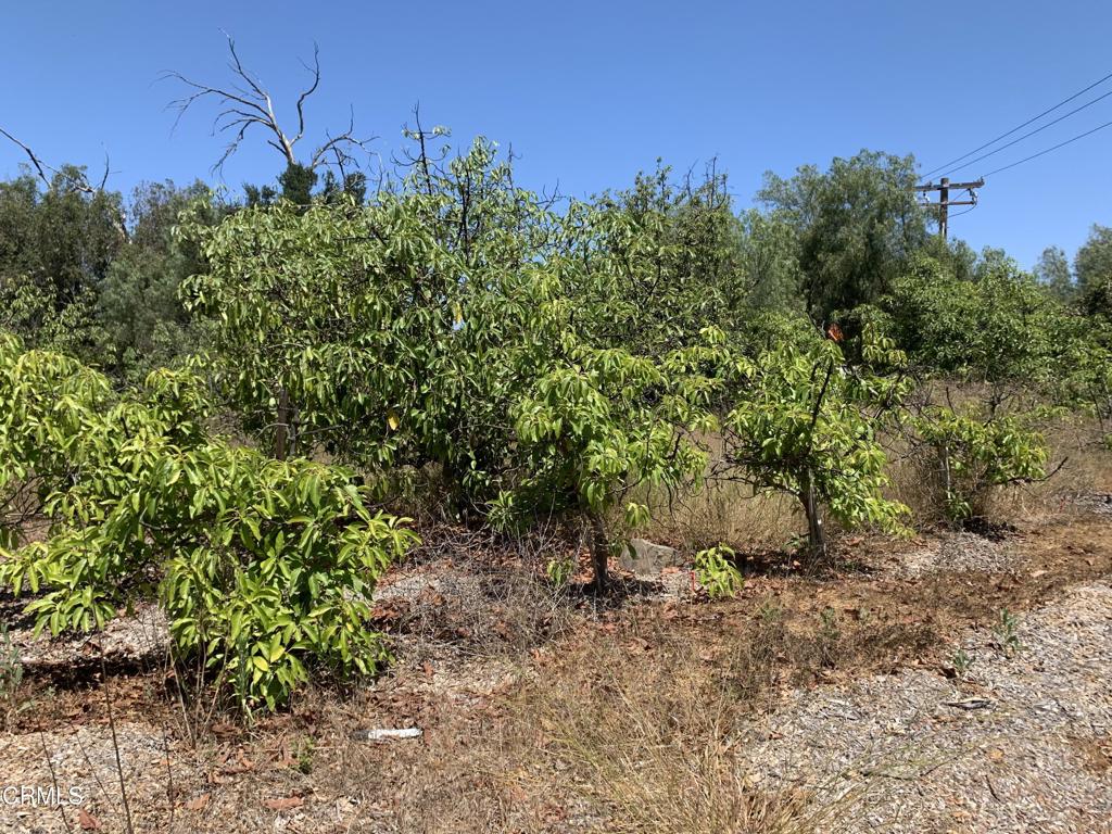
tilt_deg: -1.2
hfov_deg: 67.3
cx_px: 556
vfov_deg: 53.1
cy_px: 417
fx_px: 835
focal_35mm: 26
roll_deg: -2.8
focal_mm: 4.25
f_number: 1.8
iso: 25
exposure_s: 1/1610
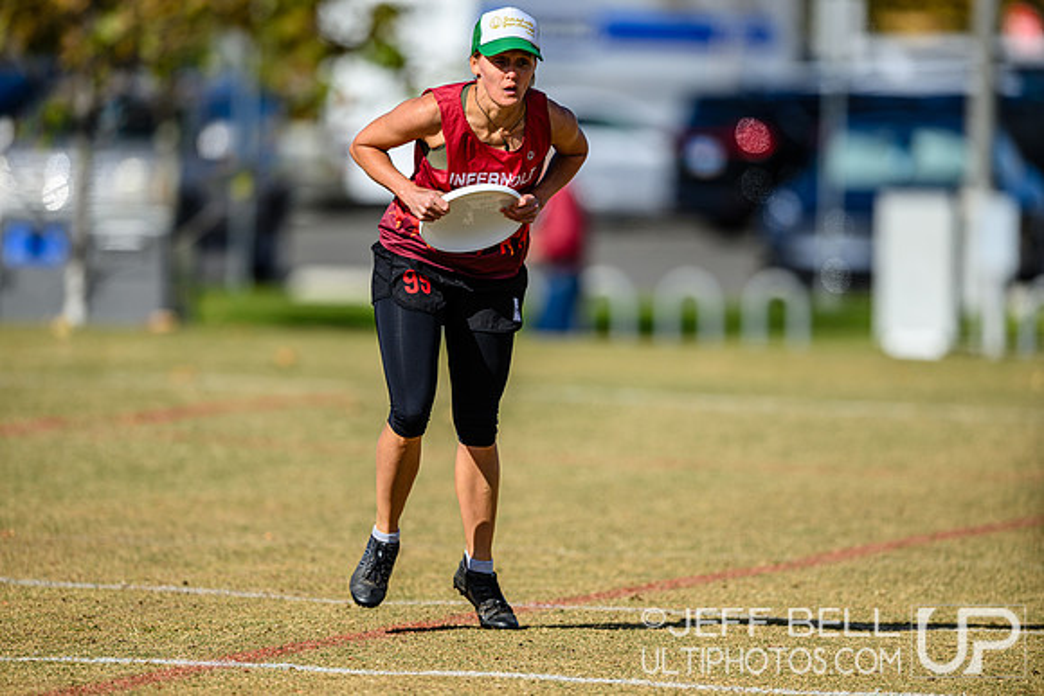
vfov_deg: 3.4
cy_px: 348
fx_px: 11602
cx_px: 522
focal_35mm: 400
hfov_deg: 5.2
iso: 100
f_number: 3.2
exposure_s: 1/2000
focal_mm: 400
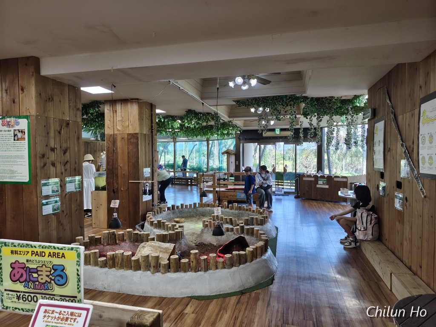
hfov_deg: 73.9
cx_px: 218
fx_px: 290
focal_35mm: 23
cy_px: 164
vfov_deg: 58.9
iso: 500
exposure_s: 1/120
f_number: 1.7
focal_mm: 6.07
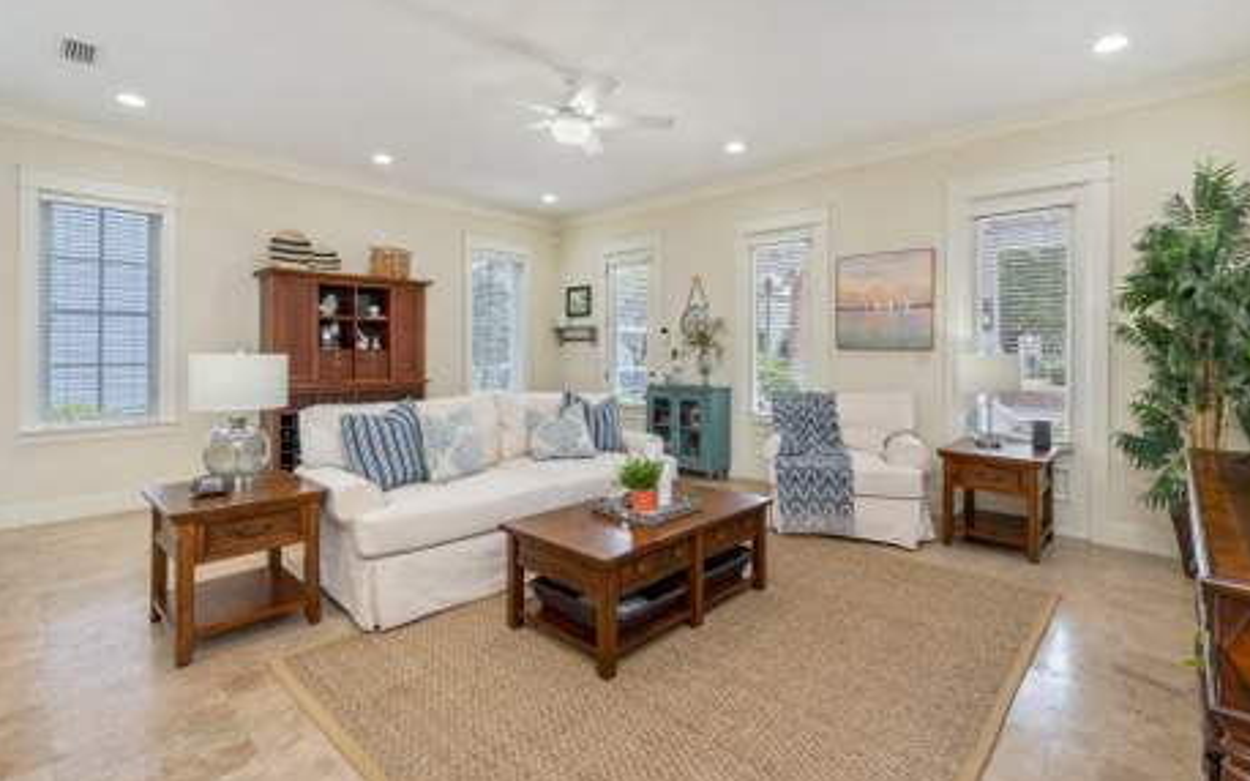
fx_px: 563
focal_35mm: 17
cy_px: 358
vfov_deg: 69.3
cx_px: 647
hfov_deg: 95.9
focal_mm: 15.5
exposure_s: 1/30
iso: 400
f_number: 9
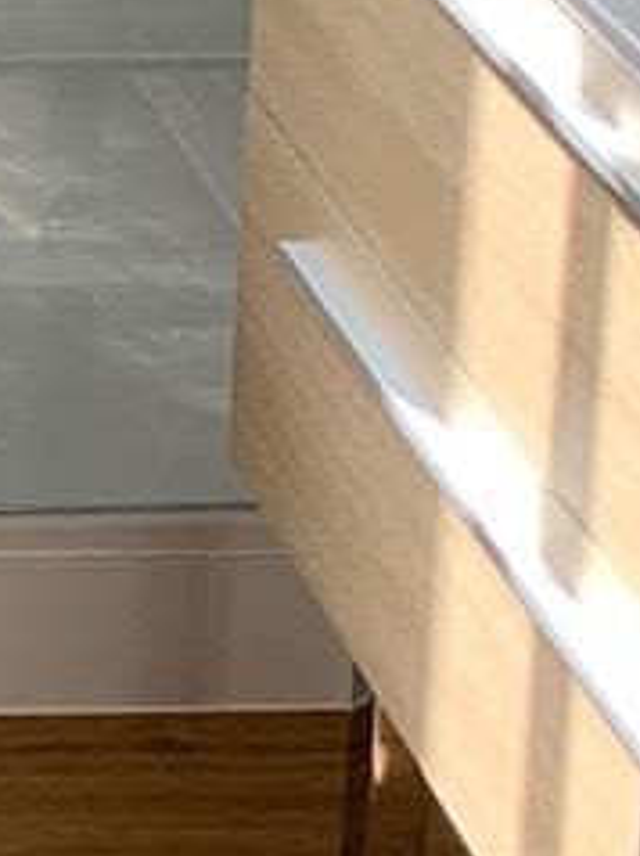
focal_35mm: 153
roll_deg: +0.6
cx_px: -1068
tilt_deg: -12.0
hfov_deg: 8.5
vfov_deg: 12.0
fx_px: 3778
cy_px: -619
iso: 32
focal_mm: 4.25
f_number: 1.8
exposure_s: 1/121
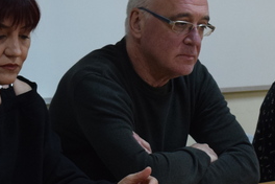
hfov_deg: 10.4
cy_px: 130
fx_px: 1512
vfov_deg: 6.9
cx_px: 201
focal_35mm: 198
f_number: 4.5
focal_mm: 34
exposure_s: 1/60
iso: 1250
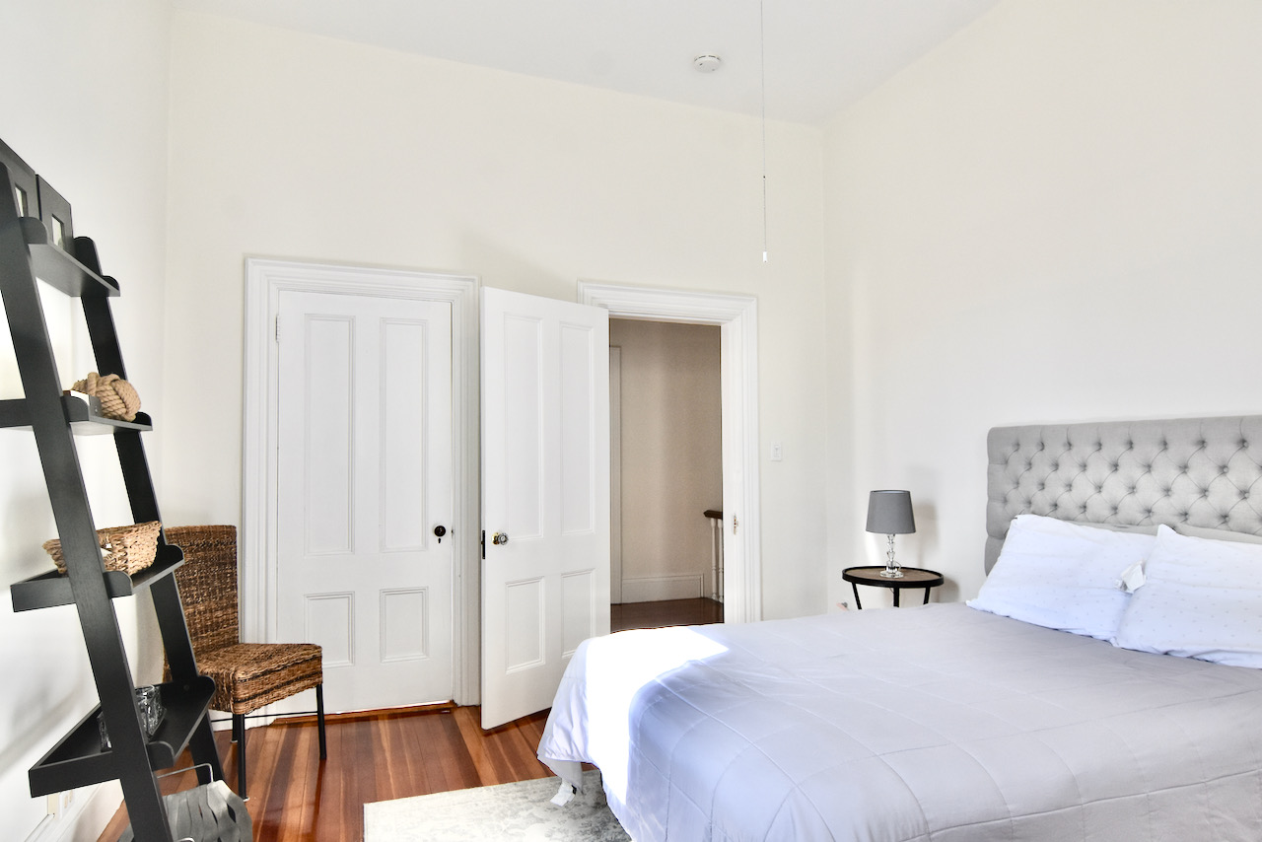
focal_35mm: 21
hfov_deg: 81.2
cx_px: 631
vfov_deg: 59.5
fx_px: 736
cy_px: 421
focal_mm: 14
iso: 800
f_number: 6.3
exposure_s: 1/160
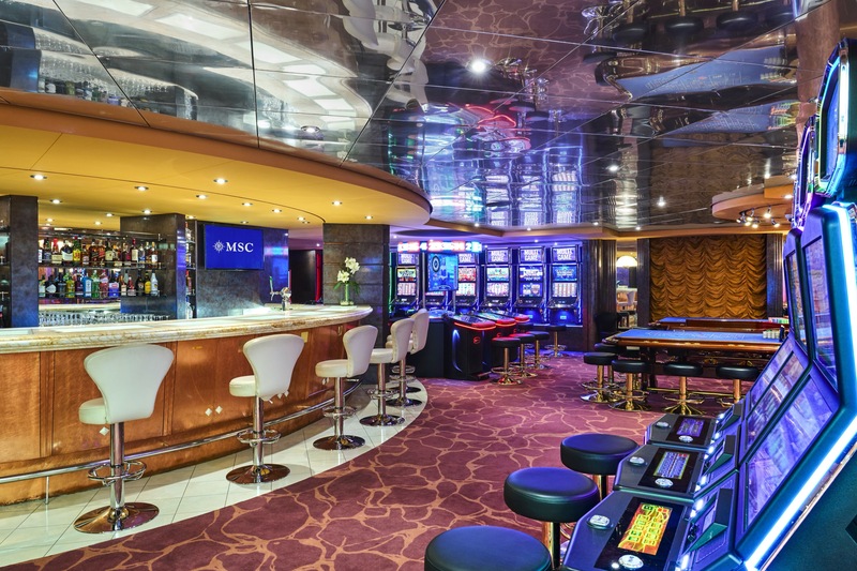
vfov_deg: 53.1
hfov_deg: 73.8
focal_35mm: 24
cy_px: 286
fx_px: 571
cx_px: 428
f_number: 11
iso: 640
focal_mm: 24
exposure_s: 1/2
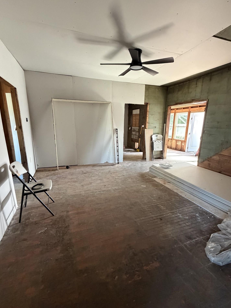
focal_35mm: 17
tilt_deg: -16.3
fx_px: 151
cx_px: 119
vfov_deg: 90.9
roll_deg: -0.3
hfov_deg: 74.7
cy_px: 165
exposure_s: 1/60
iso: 800
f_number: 2.2
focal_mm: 2.22
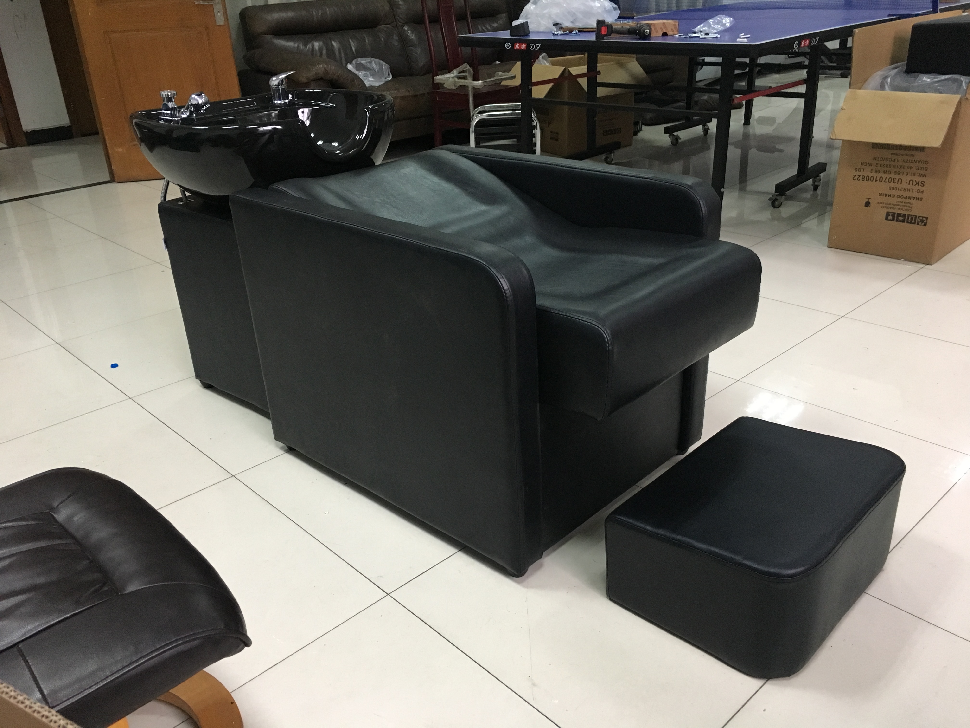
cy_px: 364
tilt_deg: -24.8
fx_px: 813
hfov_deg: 61.7
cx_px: 485
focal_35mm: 29
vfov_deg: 48.2
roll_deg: +2.5
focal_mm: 4.15
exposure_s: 1/33
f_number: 2.2
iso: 200
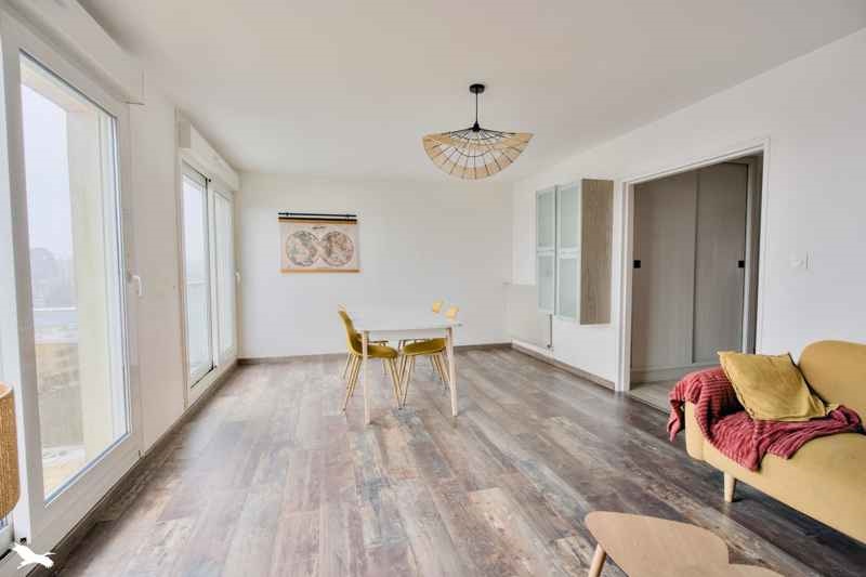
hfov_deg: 96.7
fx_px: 385
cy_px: 288
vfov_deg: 73.7
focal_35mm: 16
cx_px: 433
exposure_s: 1/60
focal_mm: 16
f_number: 8
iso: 800
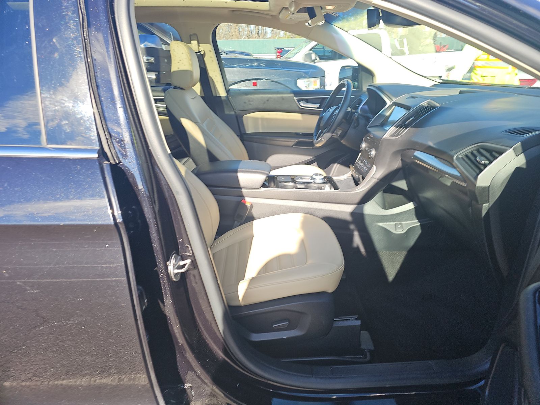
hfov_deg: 73.9
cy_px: 202
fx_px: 359
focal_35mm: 23
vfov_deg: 58.9
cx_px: 270
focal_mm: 6.3
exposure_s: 1/119
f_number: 1.7
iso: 57
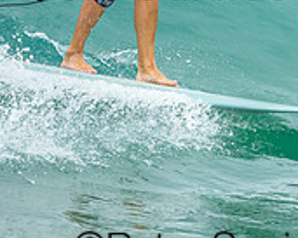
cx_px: 209
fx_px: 22512
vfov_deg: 0.6
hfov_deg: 0.8
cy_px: -41
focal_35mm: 2551
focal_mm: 800
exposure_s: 1/2000
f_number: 6.3
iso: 640
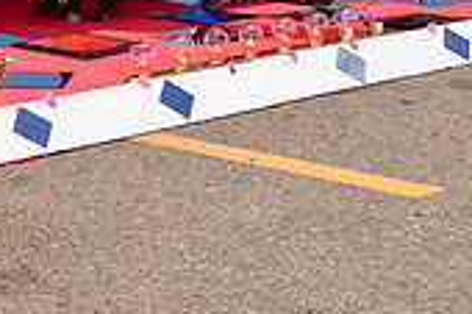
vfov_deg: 10.6
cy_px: -195
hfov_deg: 16.3
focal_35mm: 123
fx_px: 1611
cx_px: -11
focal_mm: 24
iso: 200
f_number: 6.3
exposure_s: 1/160
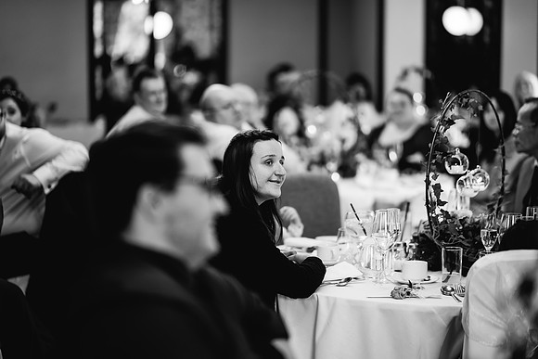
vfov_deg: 15.6
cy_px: 180
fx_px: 1312
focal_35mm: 88
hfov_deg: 23.2
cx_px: 269
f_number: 1.4
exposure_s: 1/250
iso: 800
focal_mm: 85
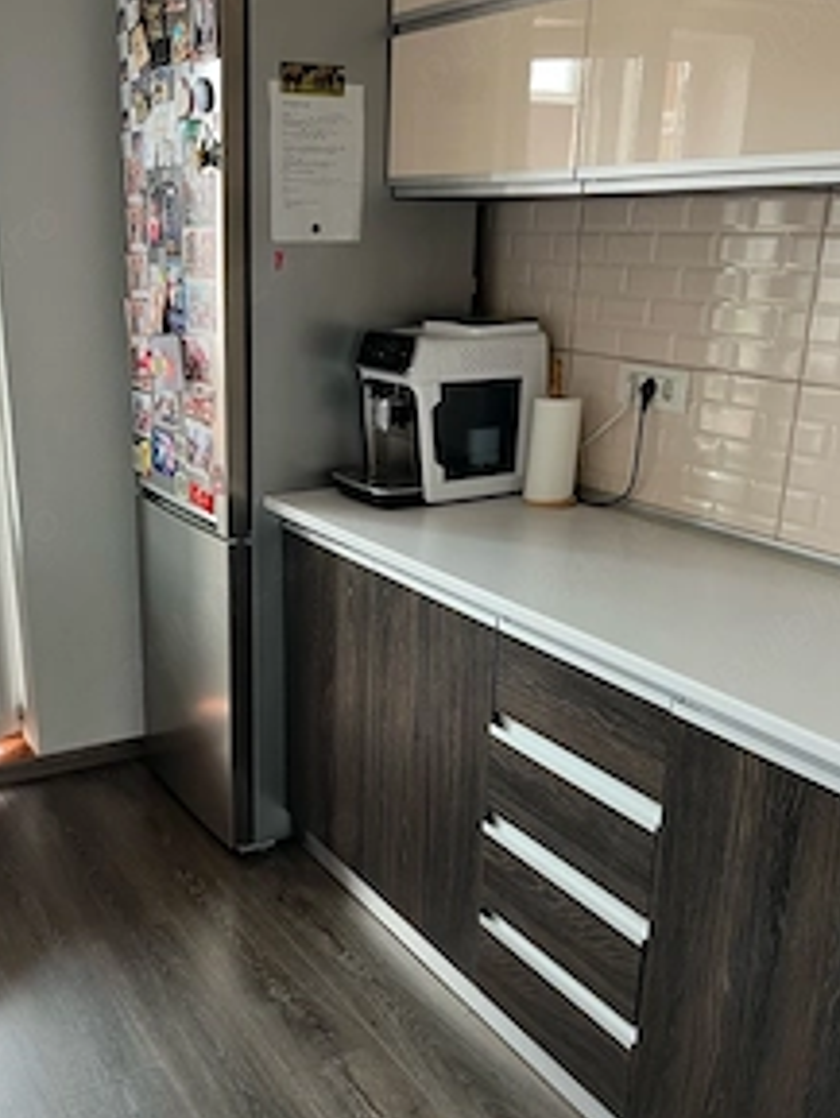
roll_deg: +0.2
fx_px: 1164
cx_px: 314
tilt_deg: -19.9
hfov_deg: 39.4
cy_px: 646
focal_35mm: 36
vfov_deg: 51.1
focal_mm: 5.1
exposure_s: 1/60
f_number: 1.6
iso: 125
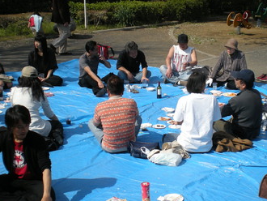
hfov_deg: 32.0
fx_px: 463
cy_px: 120
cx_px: 163
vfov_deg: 24.4
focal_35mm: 60
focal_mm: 7.4
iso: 64
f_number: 4.9
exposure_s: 1/437
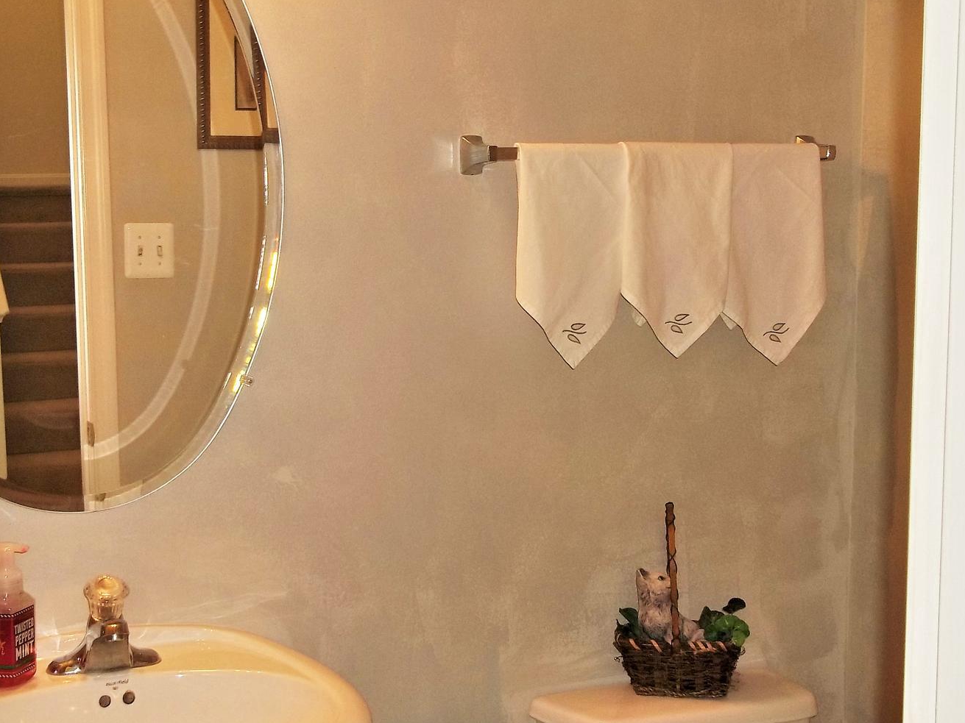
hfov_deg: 38.0
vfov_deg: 29.1
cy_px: 372
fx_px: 1394
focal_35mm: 50
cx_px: 364
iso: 80
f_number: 2.9
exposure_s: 1/30
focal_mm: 5.7
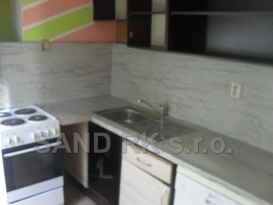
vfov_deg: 39.7
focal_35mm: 36
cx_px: 134
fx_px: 284
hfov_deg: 51.3
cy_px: 104
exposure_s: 1/45
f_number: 3.2
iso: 100
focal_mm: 6.3
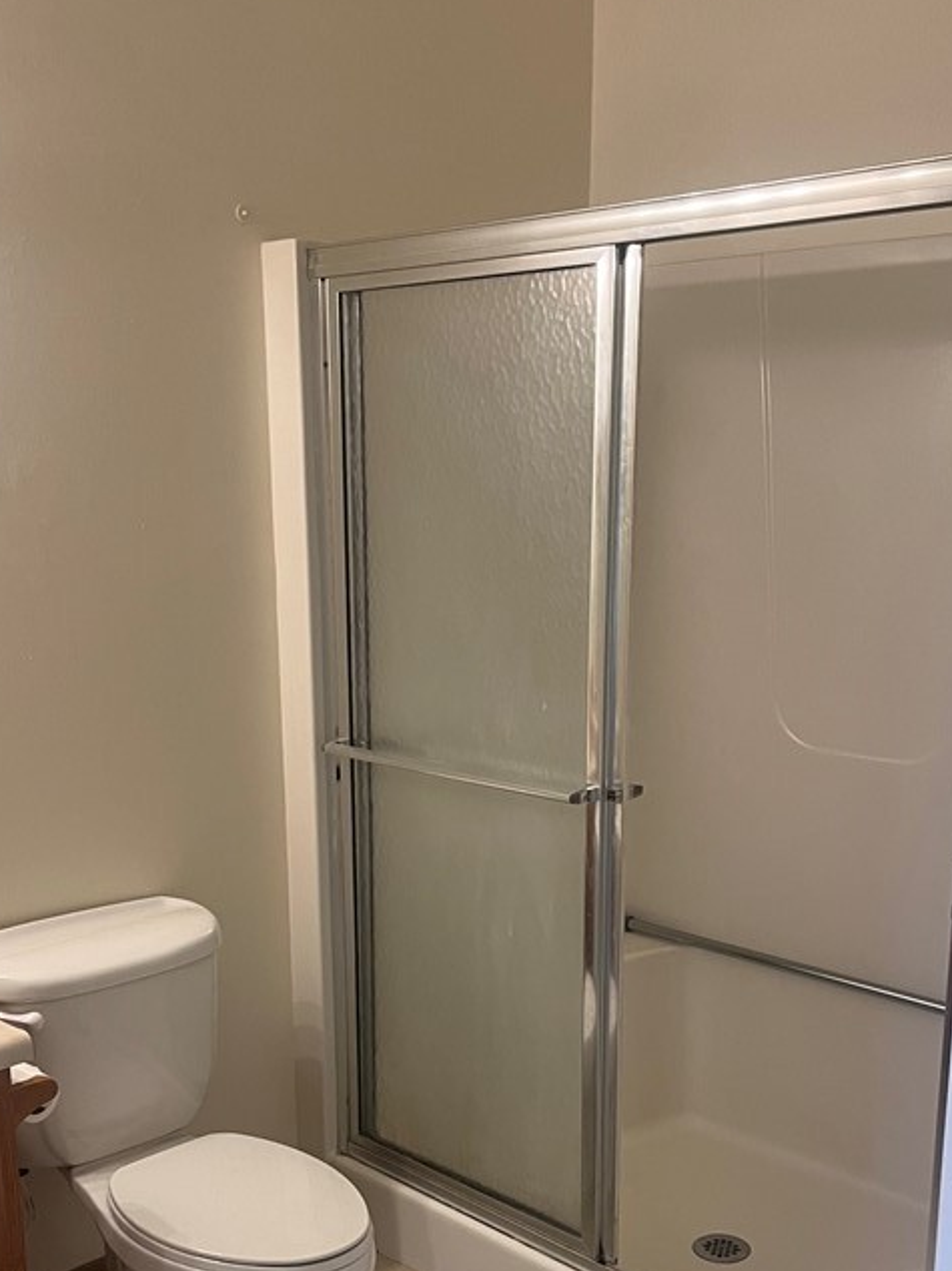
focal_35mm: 42
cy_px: 836
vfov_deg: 44.2
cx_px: 419
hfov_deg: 34.3
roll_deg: +2.4
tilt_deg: -14.0
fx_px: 1541
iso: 100
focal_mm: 5.1
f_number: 1.6
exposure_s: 1/60
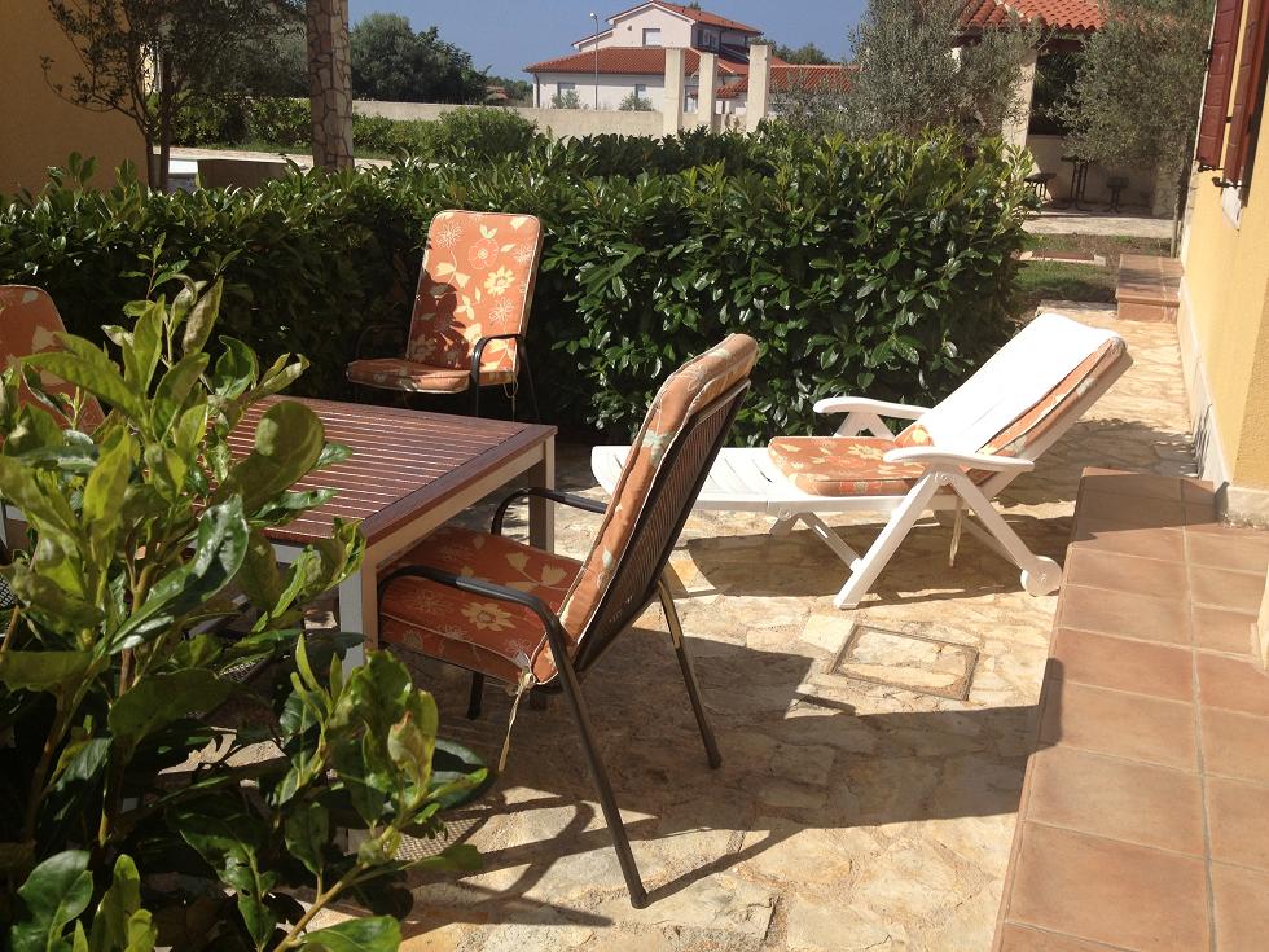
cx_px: 634
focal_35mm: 35
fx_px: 1283
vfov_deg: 40.7
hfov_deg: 52.6
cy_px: 476
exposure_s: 1/2123
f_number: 2.4
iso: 50
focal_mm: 4.28
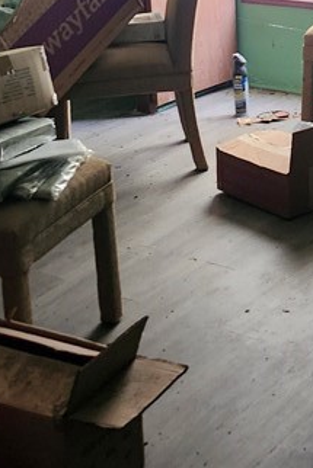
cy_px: -7
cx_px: 261
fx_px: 990
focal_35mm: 76
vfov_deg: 25.3
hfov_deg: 17.8
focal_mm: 5.54
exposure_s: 1/60
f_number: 1.8
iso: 640
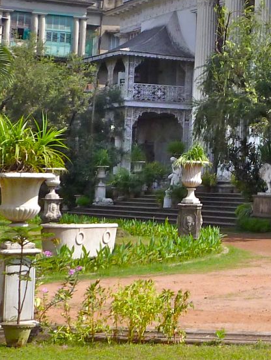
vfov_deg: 19.1
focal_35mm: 101
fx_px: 1053
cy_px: 34
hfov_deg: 13.6
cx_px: 438
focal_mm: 5
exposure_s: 1/500
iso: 100
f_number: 4
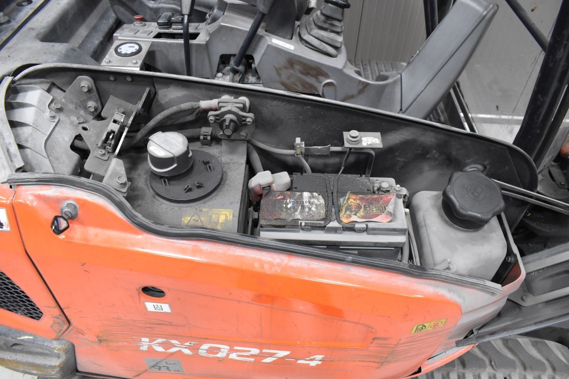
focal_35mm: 27
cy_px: 190
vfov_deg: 47.9
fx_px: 427
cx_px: 284
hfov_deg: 67.4
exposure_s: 1/30
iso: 1600
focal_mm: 18
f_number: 5
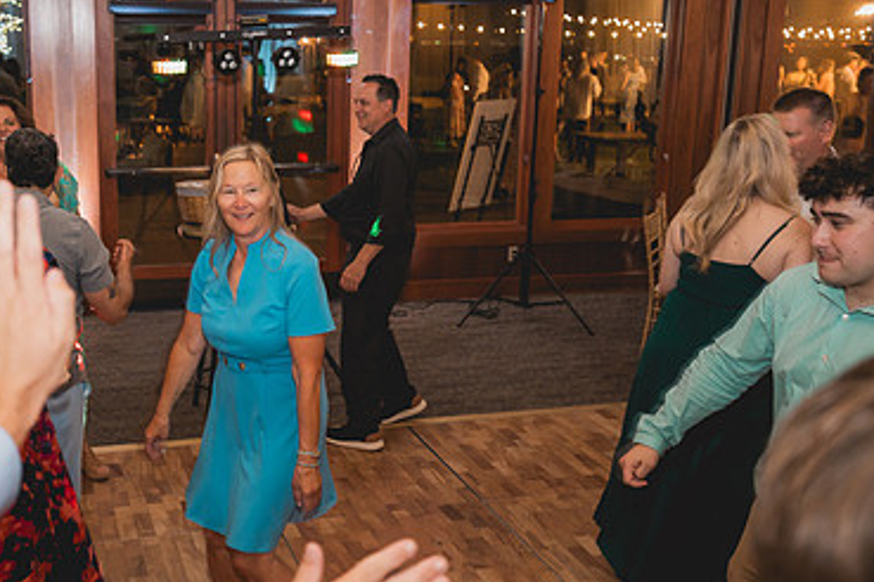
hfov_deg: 43.7
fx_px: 1068
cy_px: 245
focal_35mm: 44
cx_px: 275
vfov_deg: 30.5
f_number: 2.8
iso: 2500
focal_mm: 28
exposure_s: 1/40
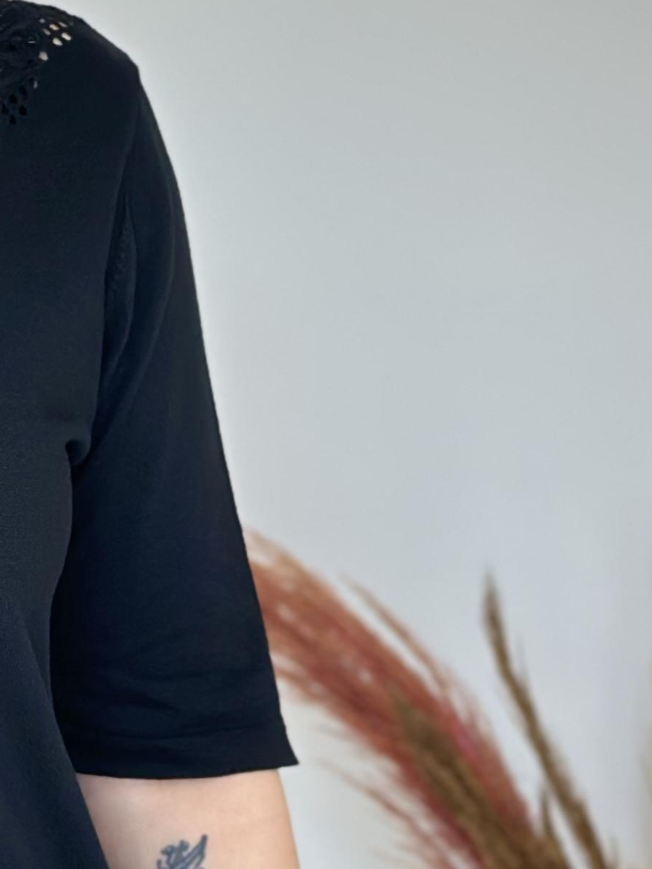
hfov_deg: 9.0
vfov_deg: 12.3
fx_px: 4042
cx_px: -280
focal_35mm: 161
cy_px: 421
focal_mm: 6.86
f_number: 1.78
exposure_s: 1/130
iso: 64
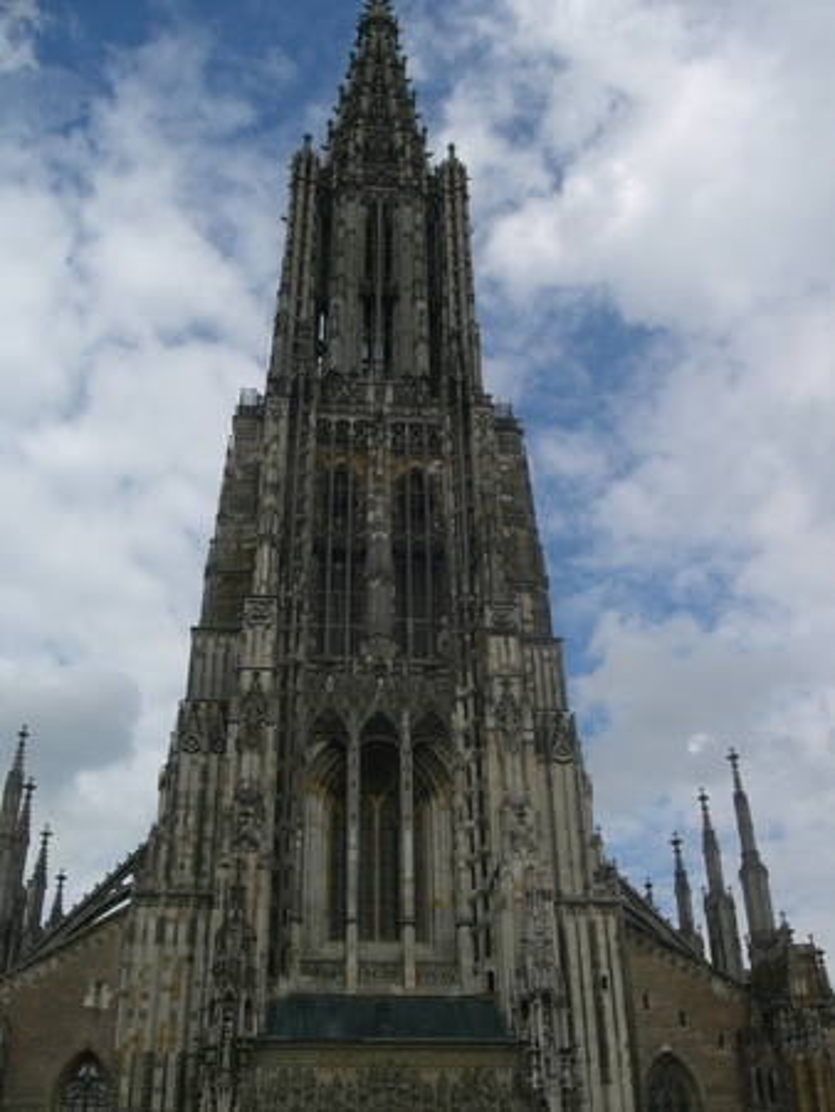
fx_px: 1221
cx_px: 418
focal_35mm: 38
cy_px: 556
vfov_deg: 49.0
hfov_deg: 37.8
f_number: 4.4
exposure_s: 1/640
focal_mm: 6.3
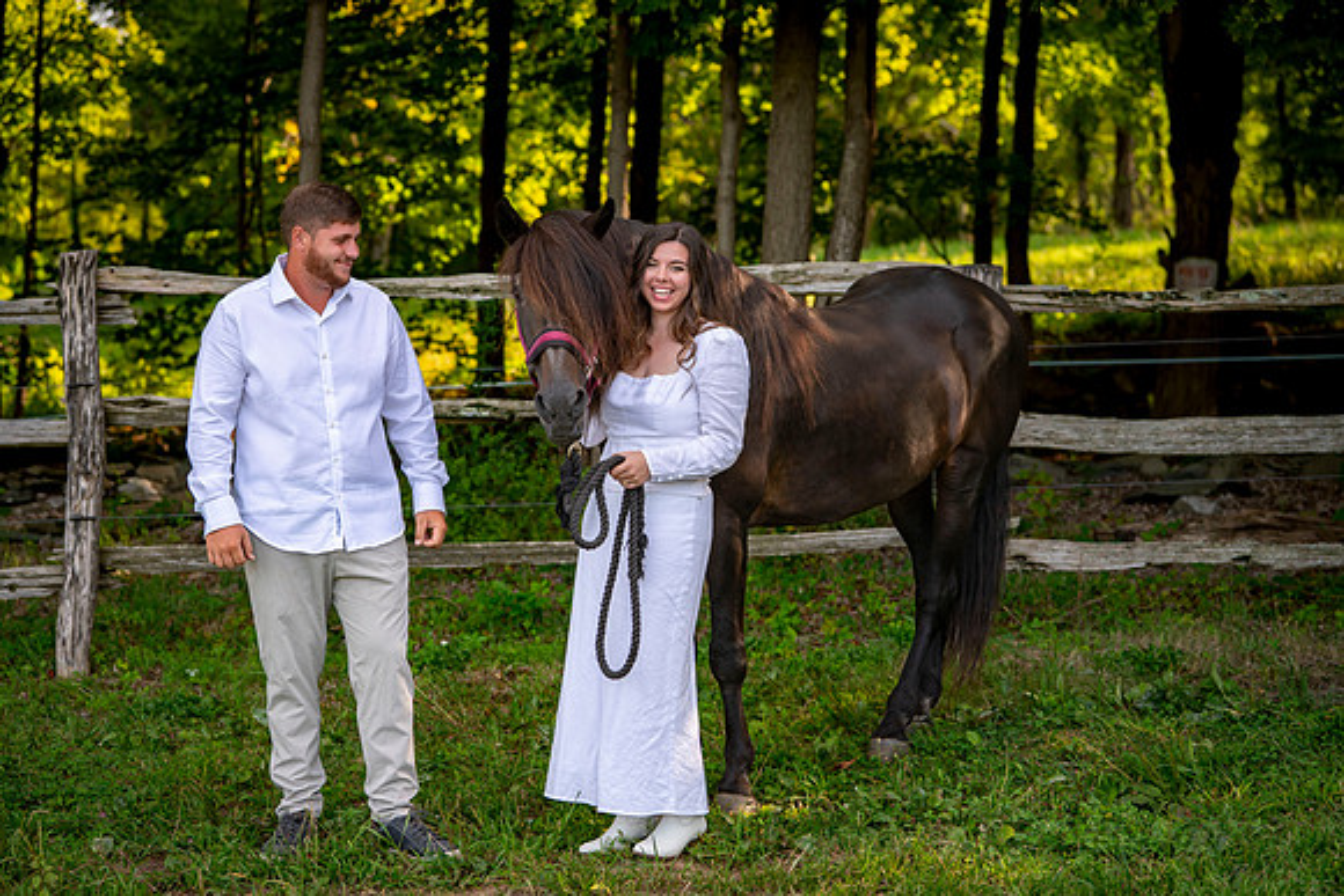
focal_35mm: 77
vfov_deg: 17.8
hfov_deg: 26.4
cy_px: 434
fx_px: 2865
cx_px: 673
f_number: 3.5
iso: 200
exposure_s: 1/800
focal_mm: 70
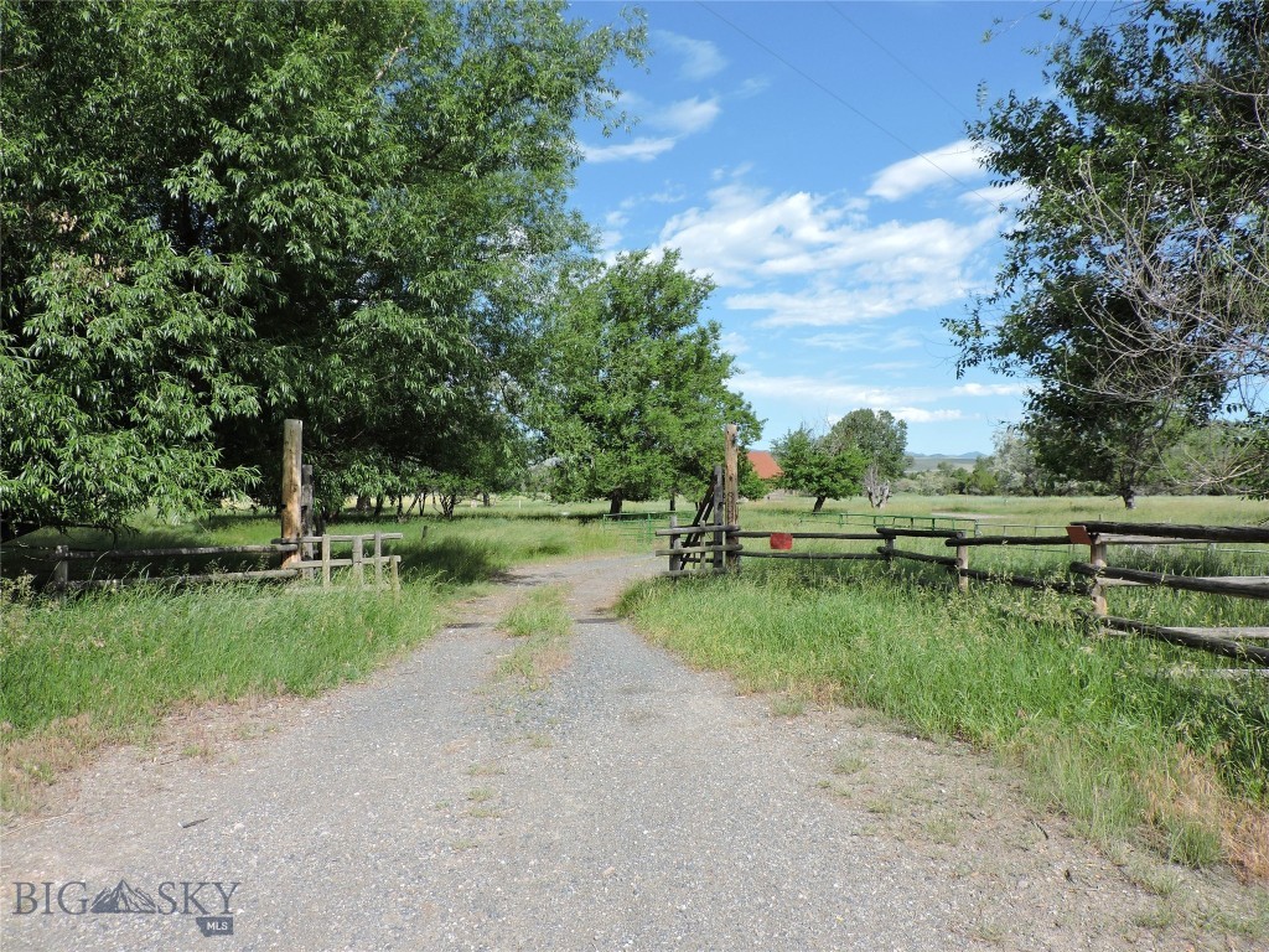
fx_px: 880
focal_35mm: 24
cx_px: 634
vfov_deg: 56.8
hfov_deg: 71.6
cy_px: 476
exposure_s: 1/1000
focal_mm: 4.3
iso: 100
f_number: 3
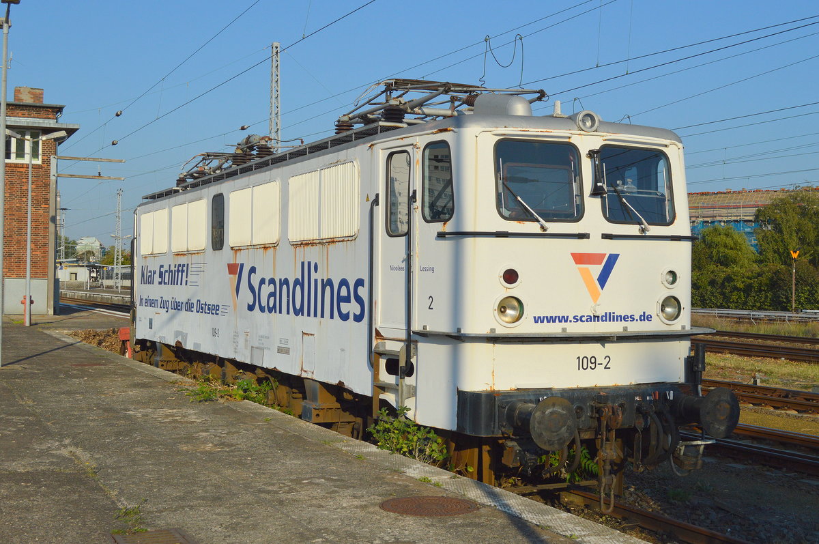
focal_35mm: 45
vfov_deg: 29.8
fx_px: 1022
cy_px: 272
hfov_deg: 43.7
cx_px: 410
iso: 400
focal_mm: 30
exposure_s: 1/2000
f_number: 7.1
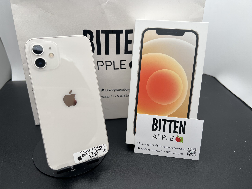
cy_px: 94
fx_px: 189
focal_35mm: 26
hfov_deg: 67.3
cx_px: 126
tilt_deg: -31.5
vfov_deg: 53.1
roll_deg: -0.5
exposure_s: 1/658
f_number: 1.5
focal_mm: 5.7
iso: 50
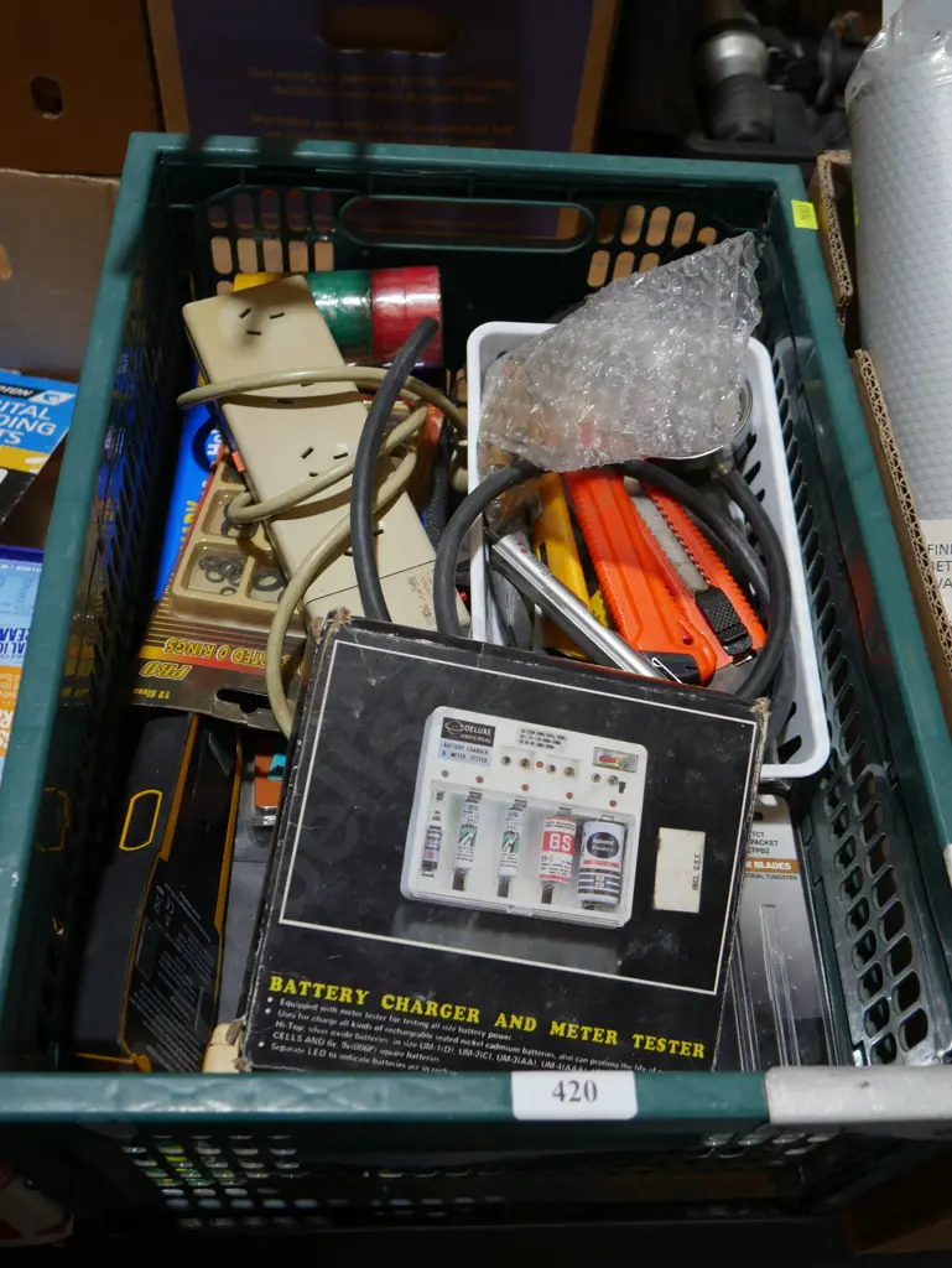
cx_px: 476
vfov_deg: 53.9
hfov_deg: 41.8
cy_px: 634
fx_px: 1246
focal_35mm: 34
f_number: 4
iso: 200
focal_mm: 17
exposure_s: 1/80
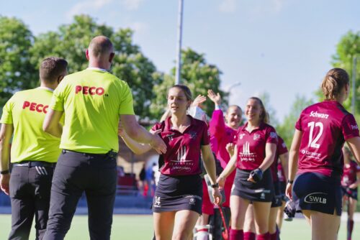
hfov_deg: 9.8
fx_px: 2101
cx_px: 180
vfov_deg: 6.6
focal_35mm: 210
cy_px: 120
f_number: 8
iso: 1600
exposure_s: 1/1600
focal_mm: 210
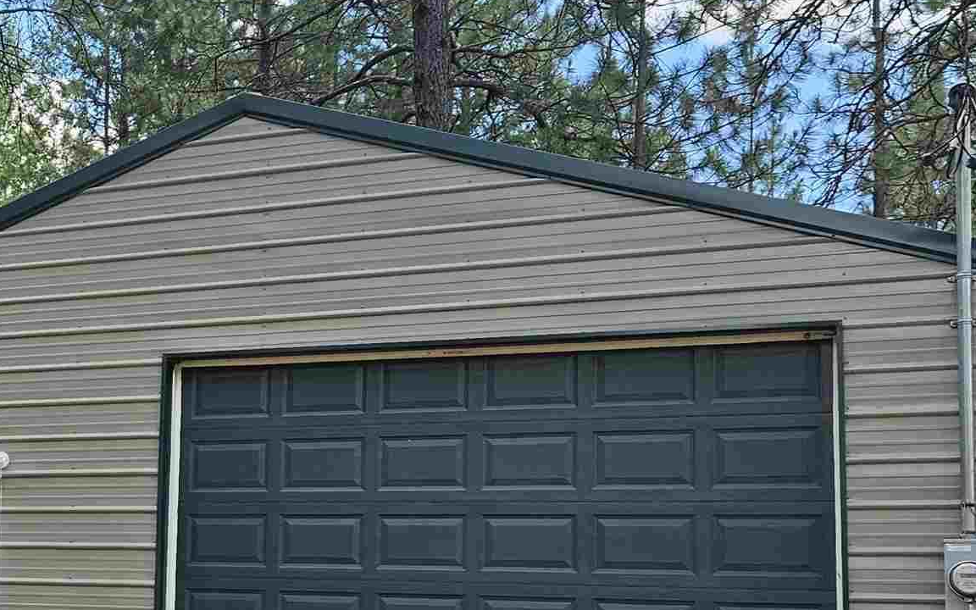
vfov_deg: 19.9
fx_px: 1729
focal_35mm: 65
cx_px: -19
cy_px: 438
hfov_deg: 29.3
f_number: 1.8
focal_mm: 5.4
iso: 40
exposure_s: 1/415
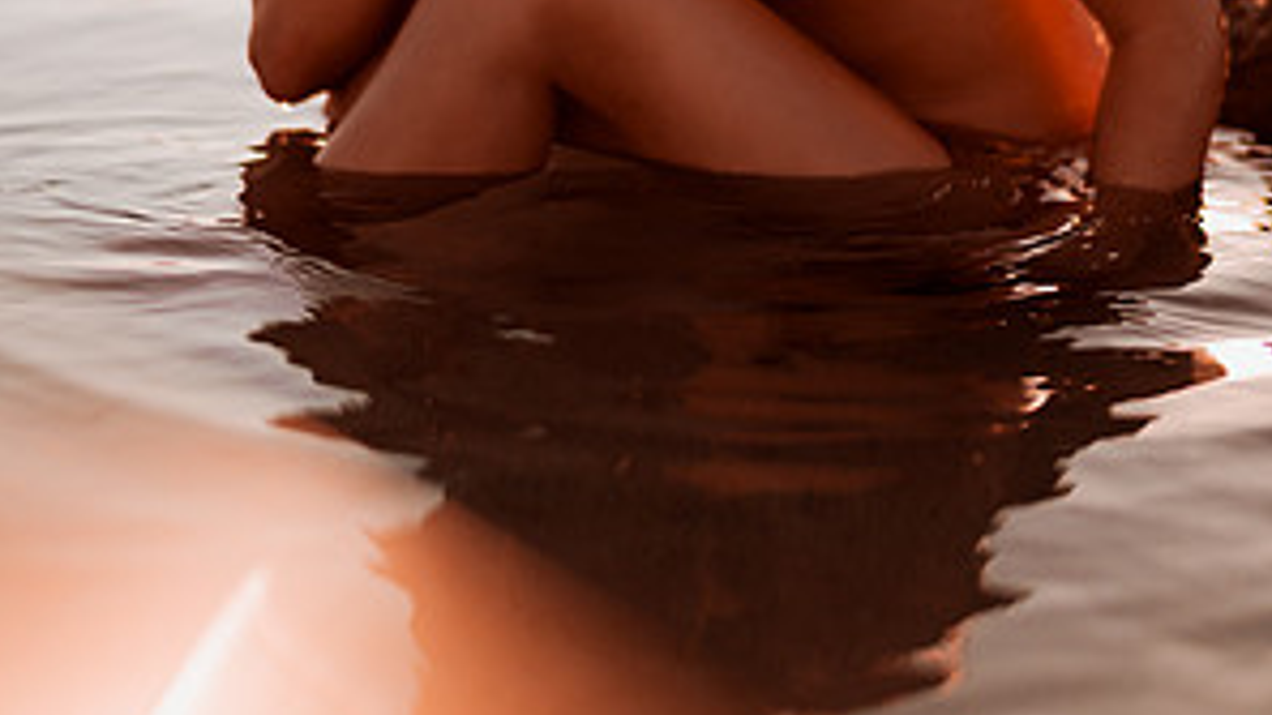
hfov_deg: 23.2
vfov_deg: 12.9
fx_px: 3103
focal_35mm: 92
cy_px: -111
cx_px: 634
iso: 50
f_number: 1.8
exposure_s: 1/1250
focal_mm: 58
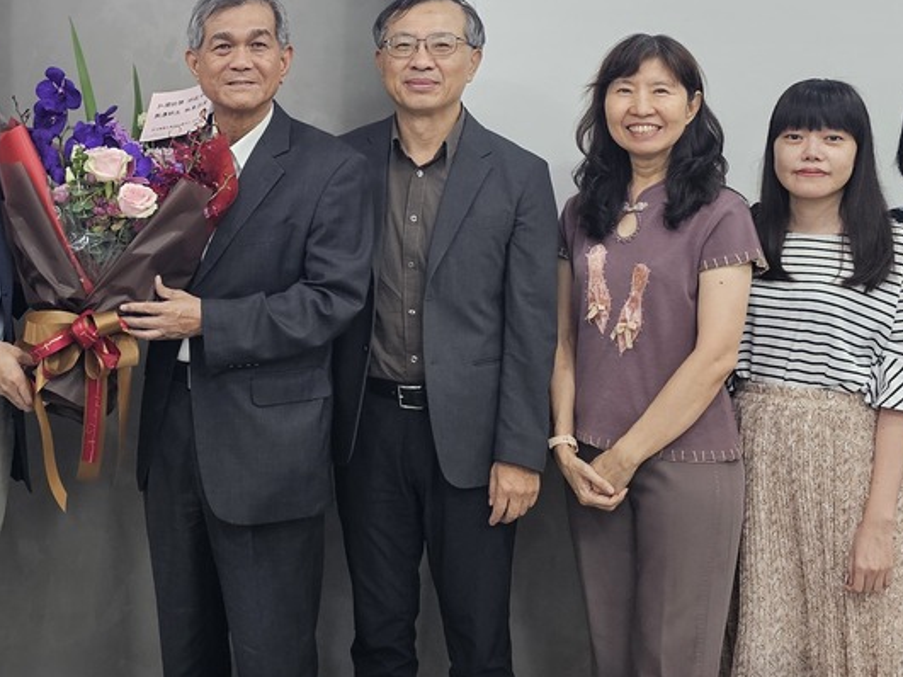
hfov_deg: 35.6
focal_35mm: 52
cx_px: 177
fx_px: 1356
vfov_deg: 27.6
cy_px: 153
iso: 200
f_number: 1.7
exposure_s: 1/120
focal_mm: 6.3
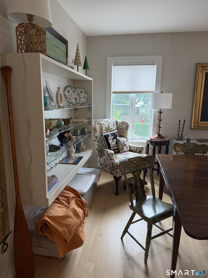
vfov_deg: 71.6
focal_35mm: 24
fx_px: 192
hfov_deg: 56.8
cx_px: 104
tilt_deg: -10.6
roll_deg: -0.8
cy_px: 139
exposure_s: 1/120
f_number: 1.78
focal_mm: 6.76
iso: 125
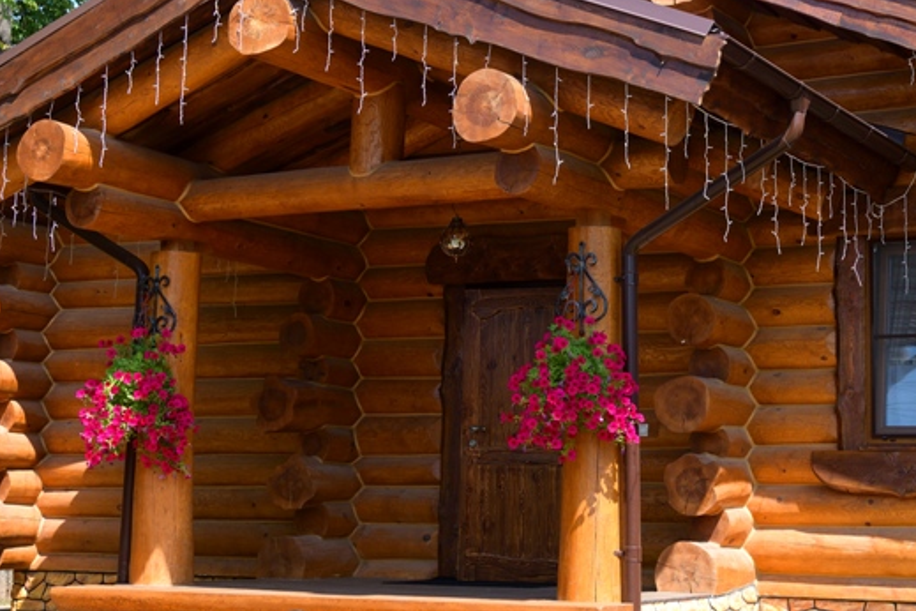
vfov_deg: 19.7
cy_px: 223
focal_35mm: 69
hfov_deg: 29.1
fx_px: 1756
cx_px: 604
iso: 200
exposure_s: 1/320
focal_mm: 35
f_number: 5.6
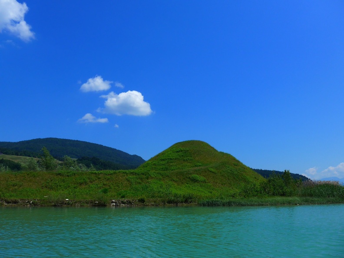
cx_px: 172
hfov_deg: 61.7
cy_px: 129
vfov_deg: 48.2
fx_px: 288
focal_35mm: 29
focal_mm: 6
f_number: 3.2
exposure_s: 1/1600
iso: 80
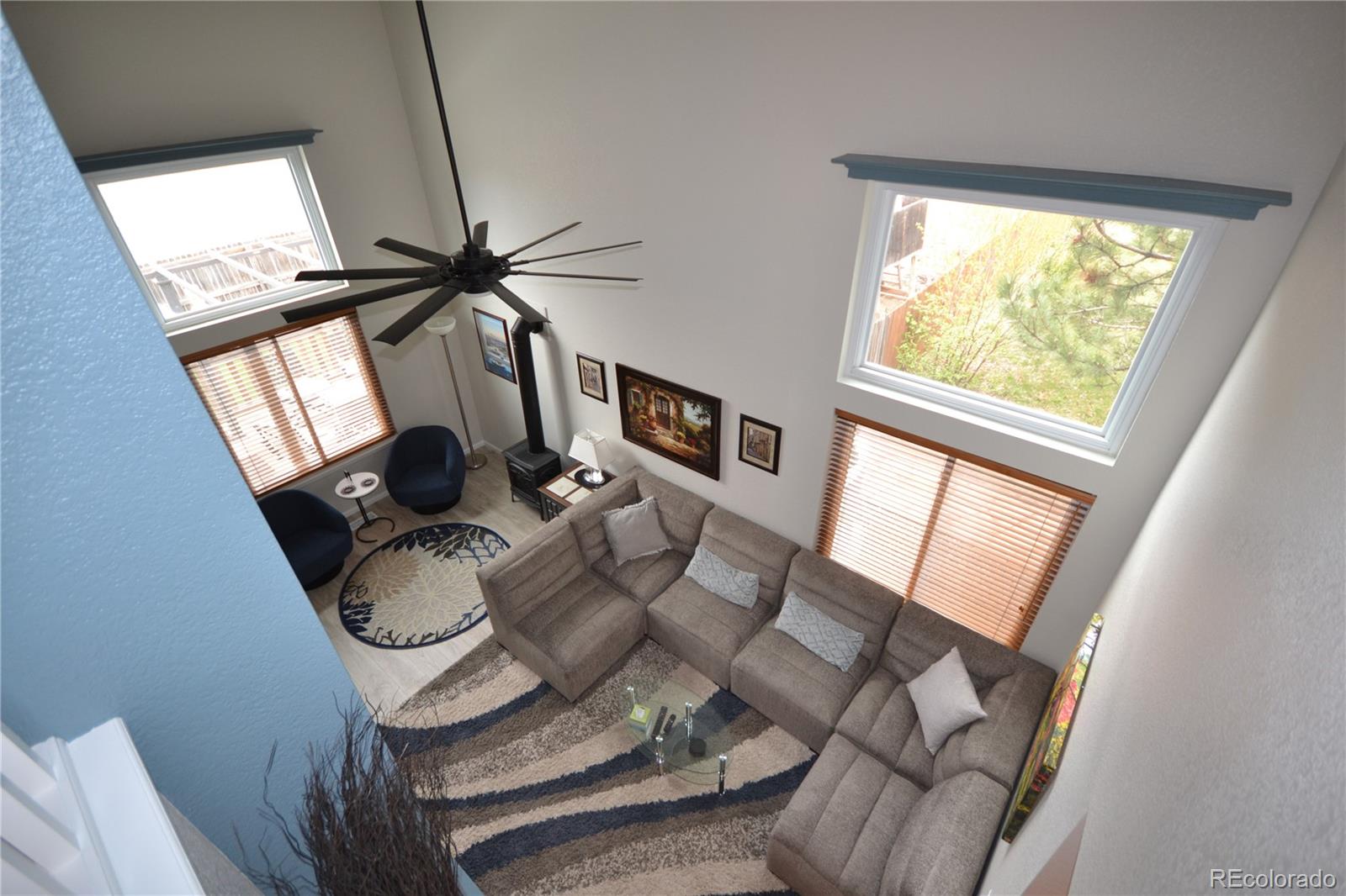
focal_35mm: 15
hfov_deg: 100.4
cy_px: 448
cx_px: 673
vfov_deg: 77.3
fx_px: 561
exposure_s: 1/60
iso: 400
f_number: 4
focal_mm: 10
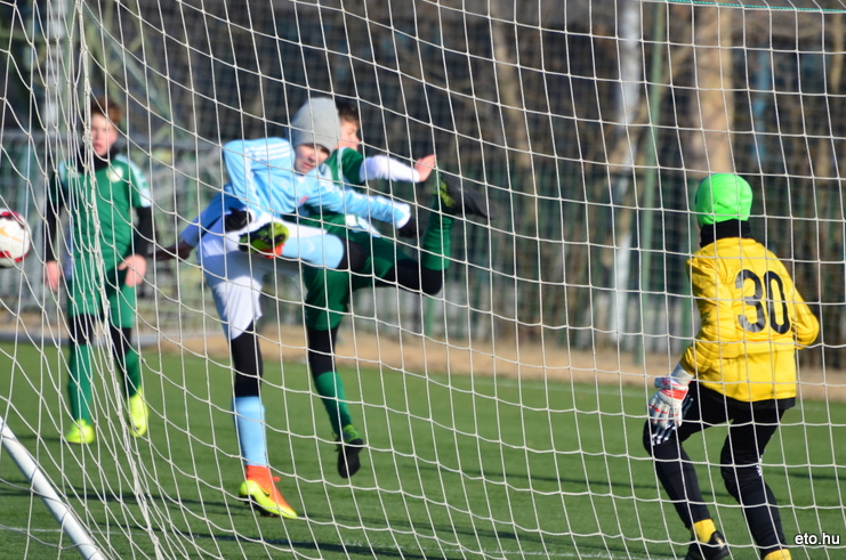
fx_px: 11399
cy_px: 265
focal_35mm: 486
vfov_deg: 2.8
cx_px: 406
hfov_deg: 4.3
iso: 500
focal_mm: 300
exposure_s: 1/2000
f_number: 5.6
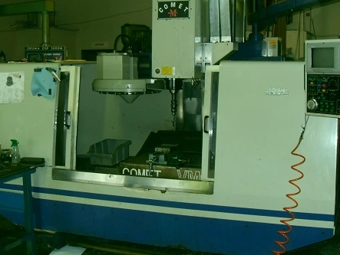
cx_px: 214
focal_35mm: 46
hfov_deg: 40.9
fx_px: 452
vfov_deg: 31.3
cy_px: 84
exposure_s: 1/45
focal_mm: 6.3
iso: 160
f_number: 2.8
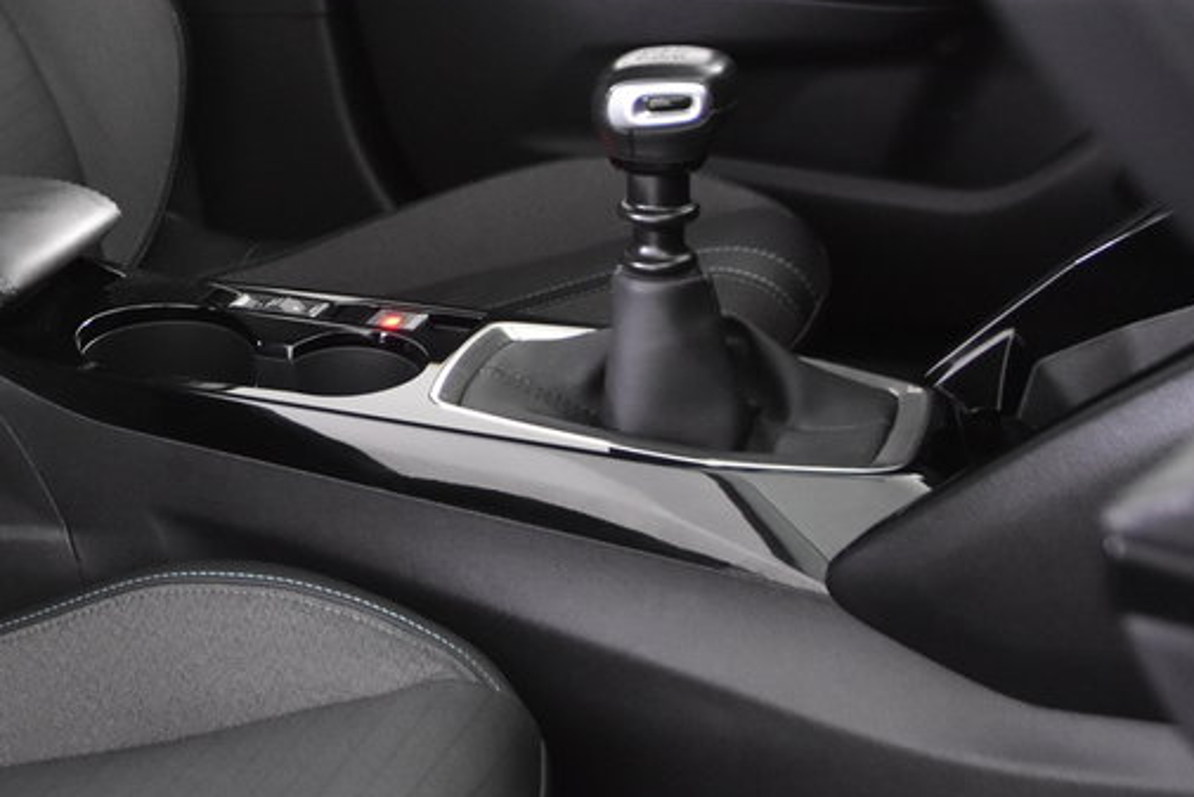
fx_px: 2521
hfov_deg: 24.6
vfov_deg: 17.8
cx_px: -170
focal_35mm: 76
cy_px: 186
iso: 2800
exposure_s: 1/30
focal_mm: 20
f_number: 2.8
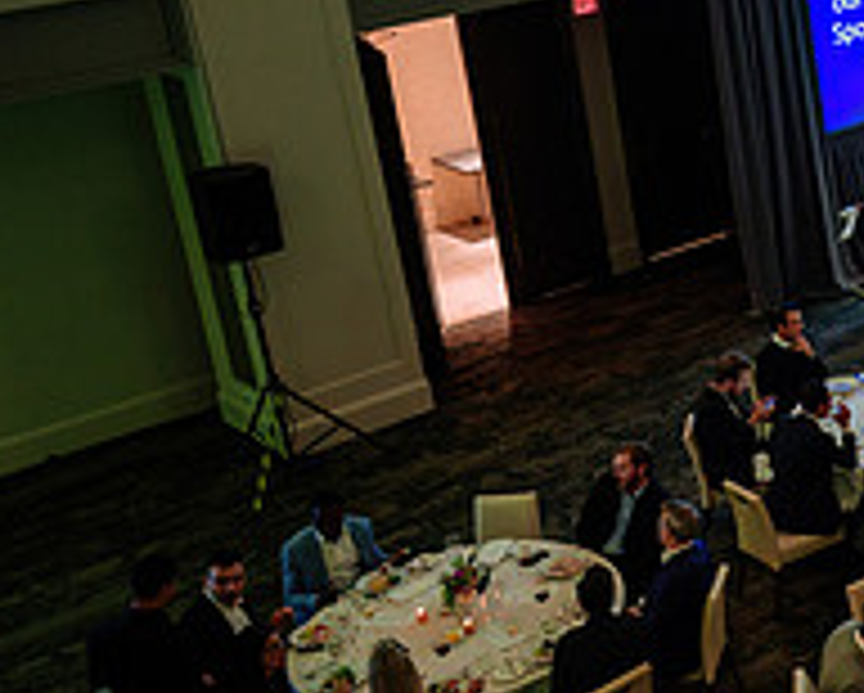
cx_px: 1174
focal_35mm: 68
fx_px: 1741
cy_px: 254
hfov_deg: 23.9
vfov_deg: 22.5
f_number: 4
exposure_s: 1/30
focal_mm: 24
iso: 1000
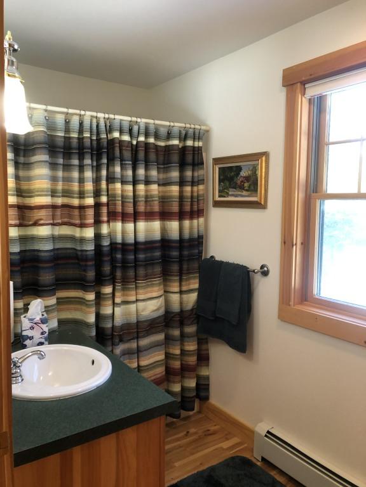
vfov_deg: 63.4
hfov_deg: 49.7
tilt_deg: -4.7
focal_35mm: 28
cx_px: 183
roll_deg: -0.6
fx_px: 395
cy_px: 244
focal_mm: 3.99
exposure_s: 1/17
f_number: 1.8
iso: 40
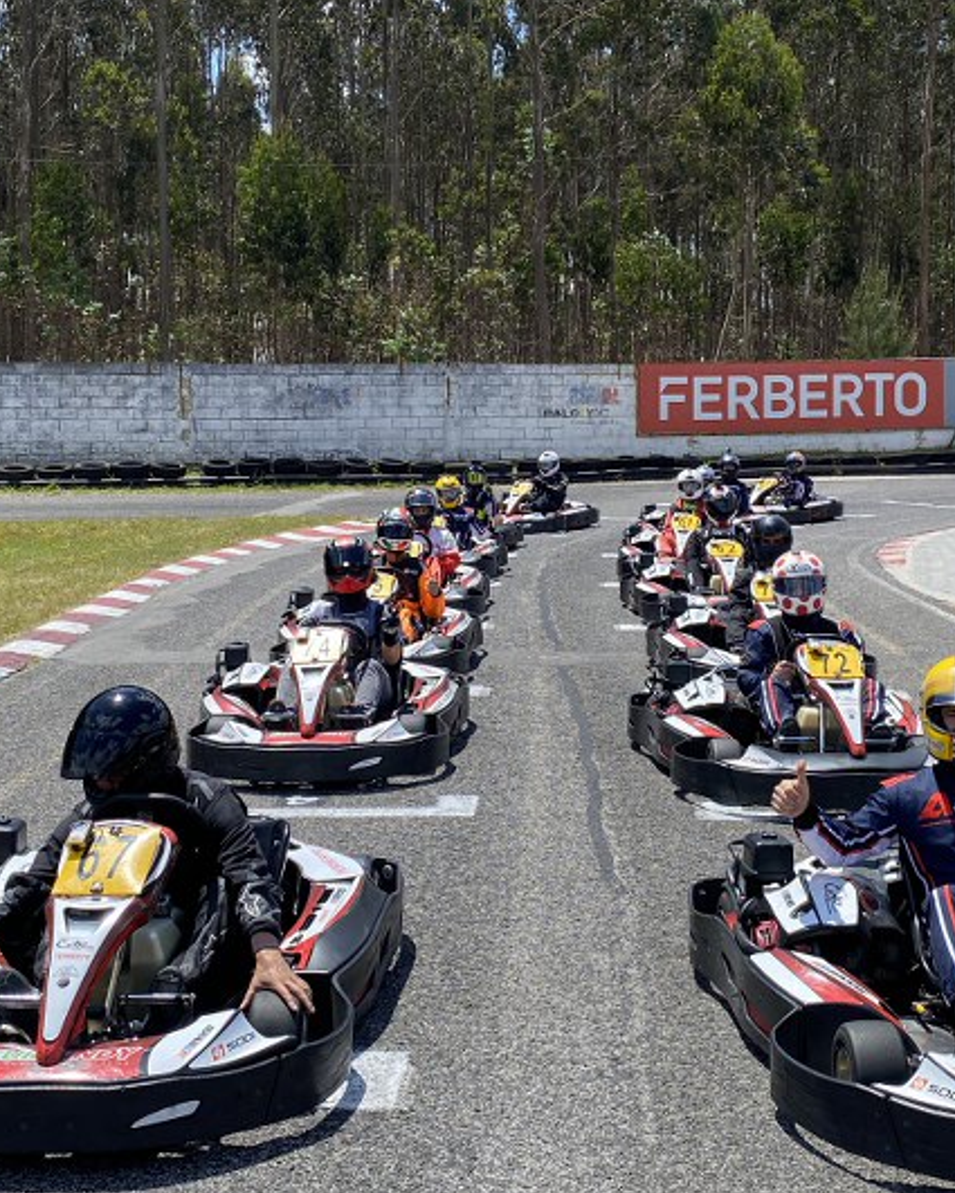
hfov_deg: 29.7
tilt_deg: -3.9
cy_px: 521
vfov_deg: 36.6
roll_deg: +0.1
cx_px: 520
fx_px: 1801
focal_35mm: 51
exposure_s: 1/2358
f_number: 1.8
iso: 32
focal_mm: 4.25
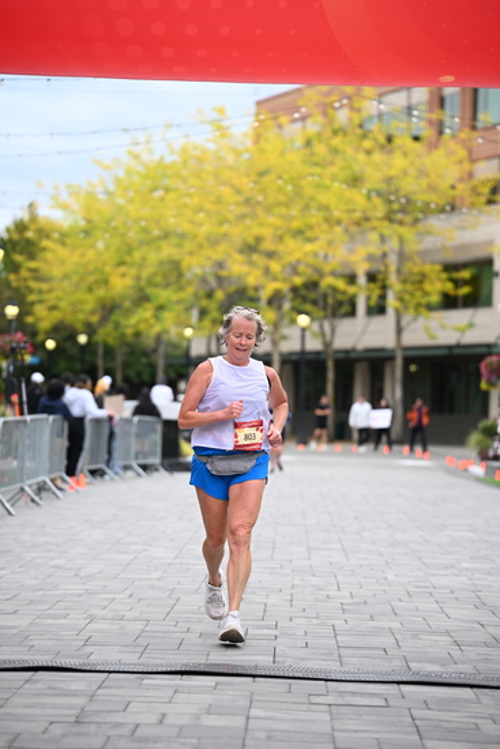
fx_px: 2186
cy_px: 374
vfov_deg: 19.5
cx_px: 250
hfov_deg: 13.0
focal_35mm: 105
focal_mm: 105
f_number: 2.8
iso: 640
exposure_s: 1/2500
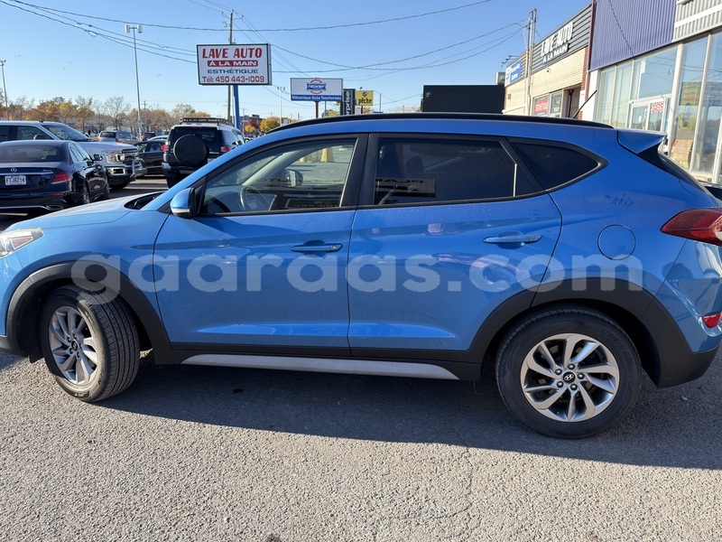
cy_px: 271
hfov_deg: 63.4
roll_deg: -1.6
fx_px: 584
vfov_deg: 49.7
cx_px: 361
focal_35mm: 28
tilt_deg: -14.3
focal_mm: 6.76
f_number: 1.78
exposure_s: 1/1934
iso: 100
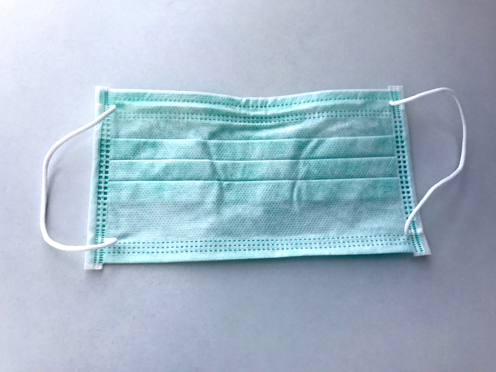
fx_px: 401
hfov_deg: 63.4
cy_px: 186
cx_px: 248
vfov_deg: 49.7
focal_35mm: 28
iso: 20
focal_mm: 3.99
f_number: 1.8
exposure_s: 1/1681
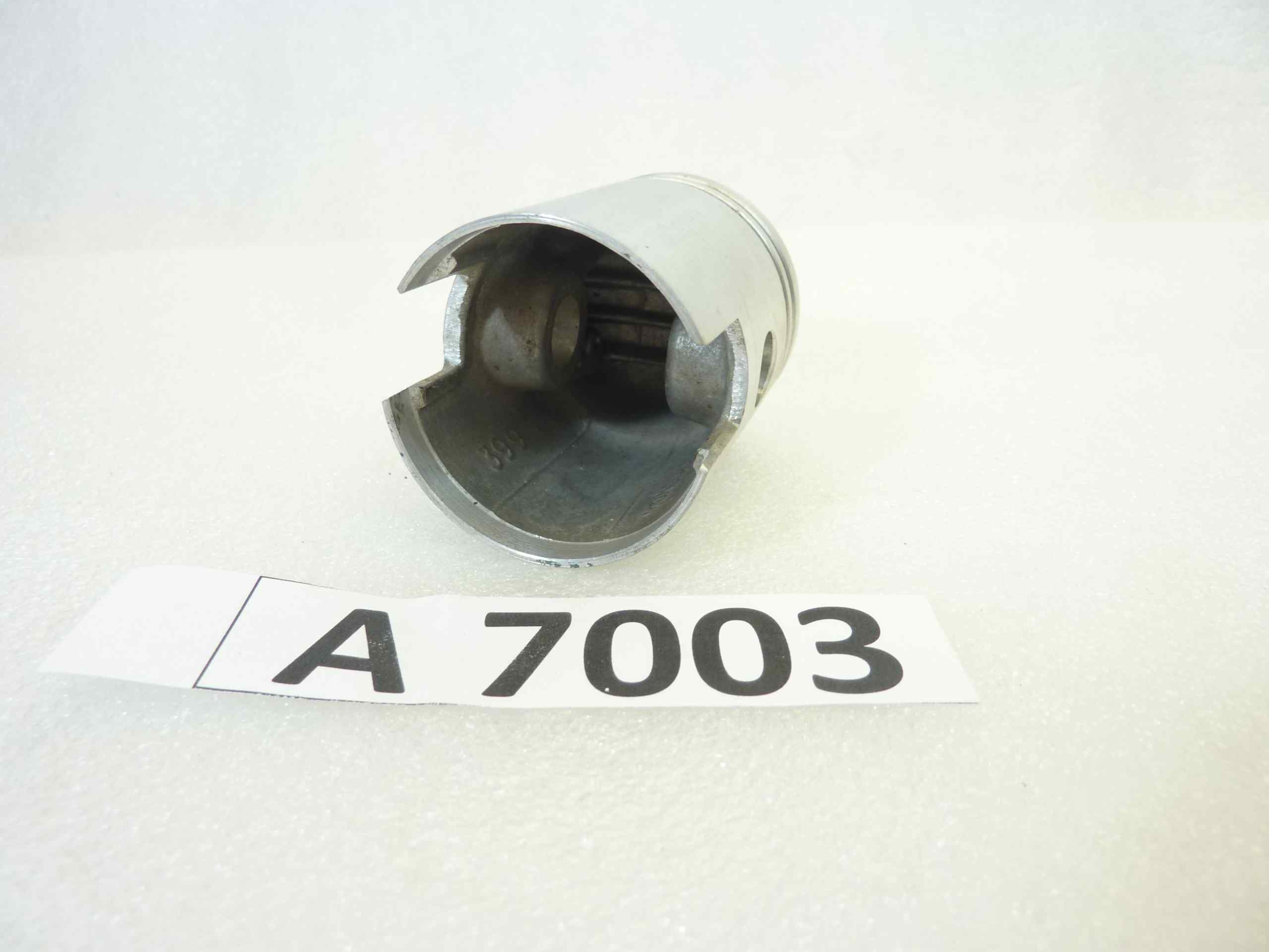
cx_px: 634
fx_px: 916
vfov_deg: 54.9
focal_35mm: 25
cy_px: 476
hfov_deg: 69.4
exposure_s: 1/25
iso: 80
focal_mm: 4.1
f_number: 3.3
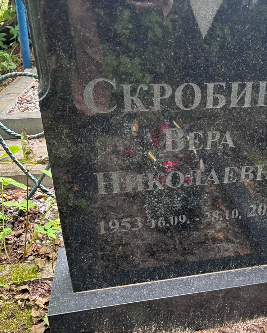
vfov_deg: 52.8
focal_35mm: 34
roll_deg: -0.9
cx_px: 196
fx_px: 336
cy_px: 166
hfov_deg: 42.2
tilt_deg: -27.6
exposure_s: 1/60
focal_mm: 5.96
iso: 250
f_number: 1.6
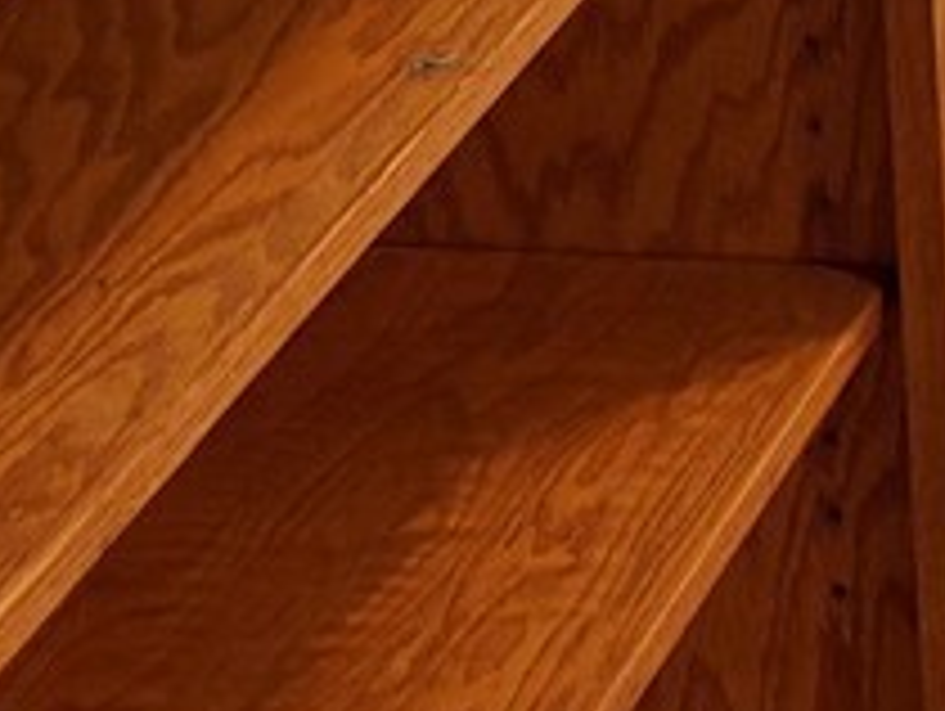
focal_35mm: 198
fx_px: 5411
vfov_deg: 6.7
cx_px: 2290
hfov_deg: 9.0
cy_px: -1526
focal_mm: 5.96
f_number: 1.6
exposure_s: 1/60
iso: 80
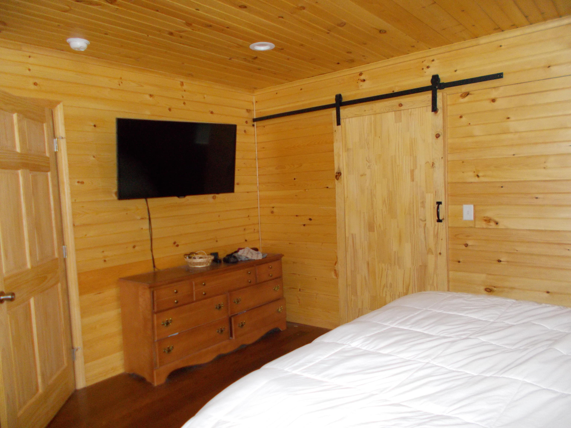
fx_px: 429
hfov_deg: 67.3
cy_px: 214
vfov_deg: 53.1
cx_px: 286
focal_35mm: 26
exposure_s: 1/25
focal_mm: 4.6
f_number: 3.2
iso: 320
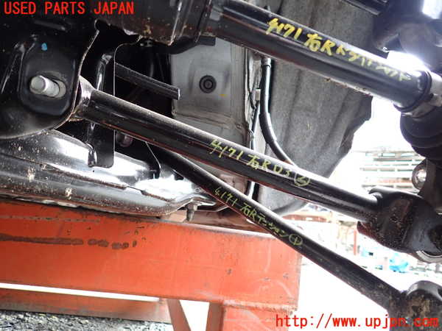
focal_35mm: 25
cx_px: 221
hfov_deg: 69.4
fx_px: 319
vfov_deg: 54.9
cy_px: 166
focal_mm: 4.5
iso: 200
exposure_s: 1/60
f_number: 2
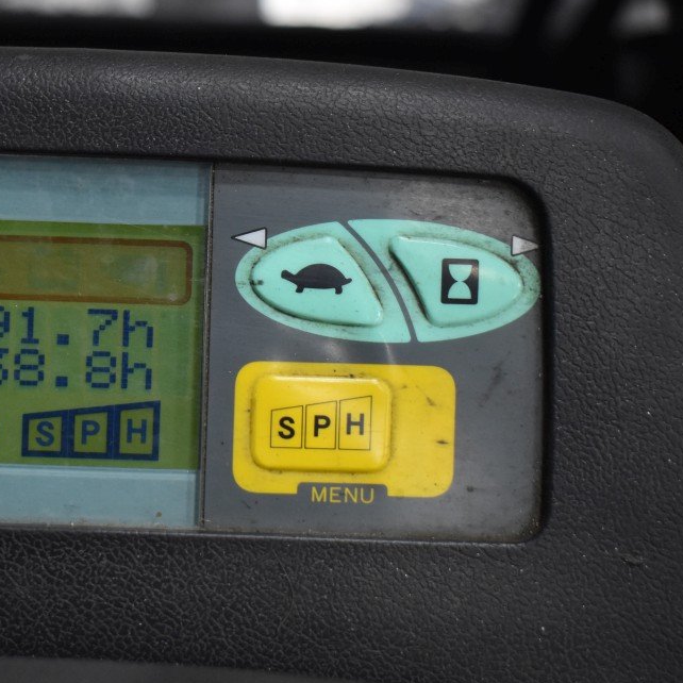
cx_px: 68
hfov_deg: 20.9
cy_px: 353
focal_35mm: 81
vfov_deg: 21.4
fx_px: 1808
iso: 1100
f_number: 4.5
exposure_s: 1/60
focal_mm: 34
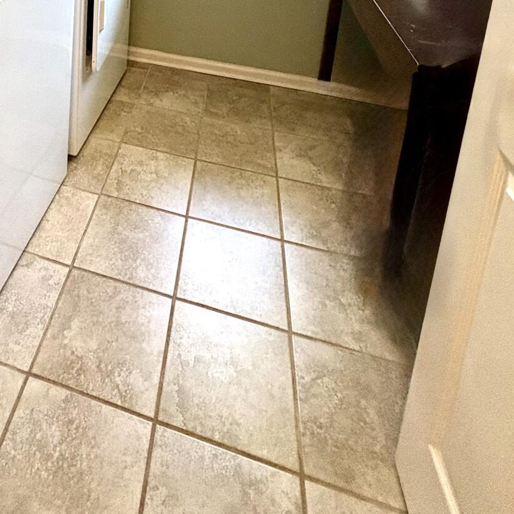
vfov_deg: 40.9
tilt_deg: -11.1
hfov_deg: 50.4
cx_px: 95
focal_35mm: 30
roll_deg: -2.6
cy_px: -77
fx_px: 504
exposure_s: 1/120
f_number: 2.2
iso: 320
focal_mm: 2.22
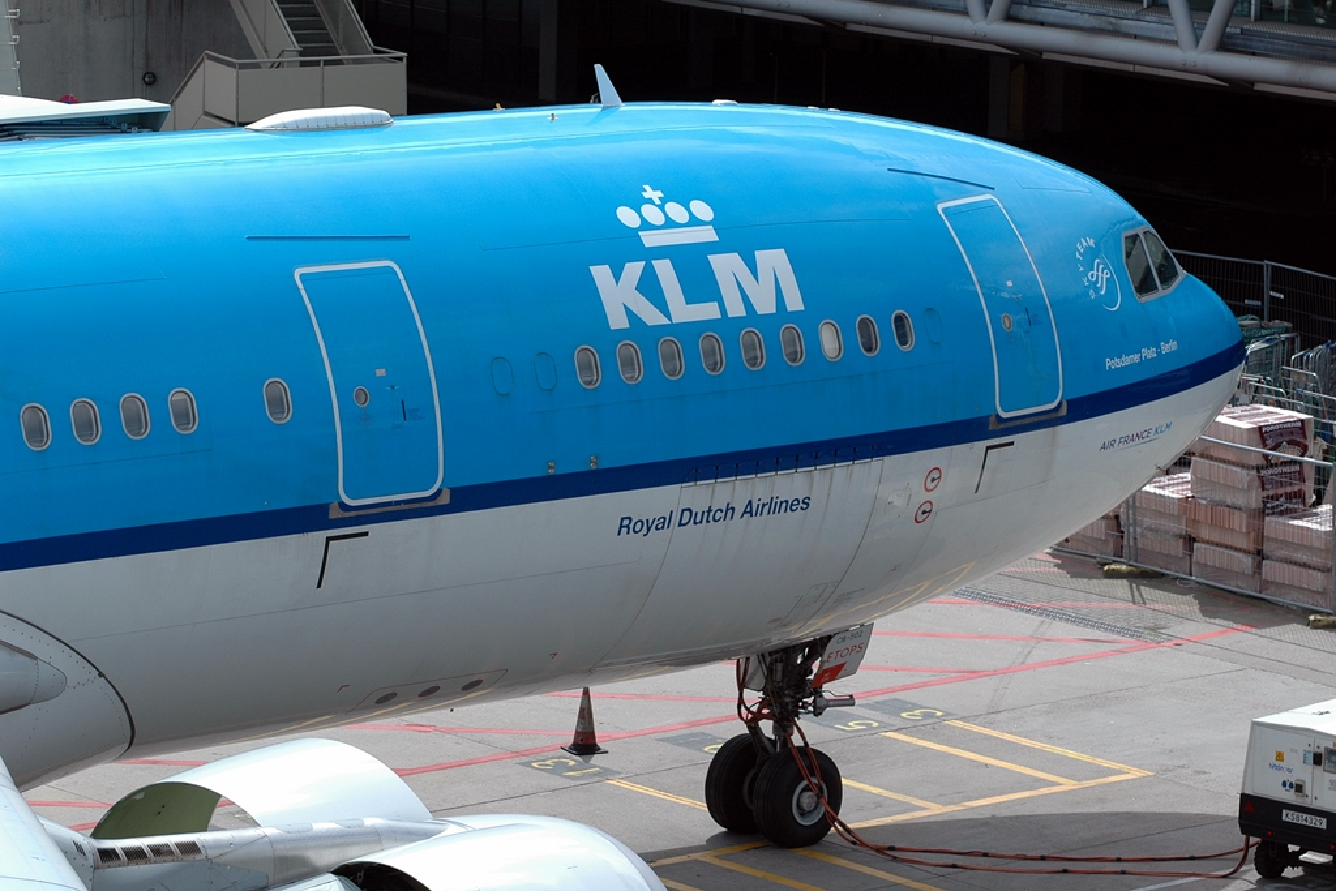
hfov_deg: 13.4
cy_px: 446
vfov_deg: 9.0
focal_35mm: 153
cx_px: 668
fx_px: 5678
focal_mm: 102
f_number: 7.1
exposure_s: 1/640
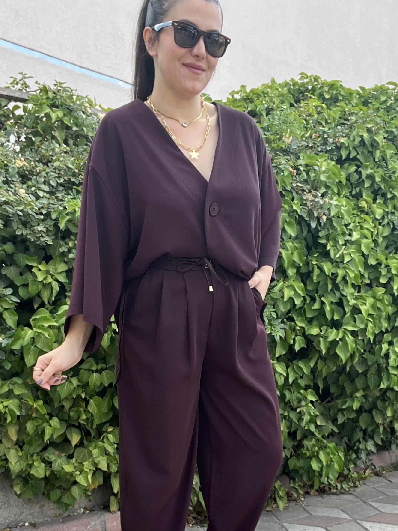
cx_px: 199
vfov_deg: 60.0
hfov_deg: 46.8
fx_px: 460
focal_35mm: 30
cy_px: 266
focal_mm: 2.71
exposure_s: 1/195
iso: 25
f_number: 2.2
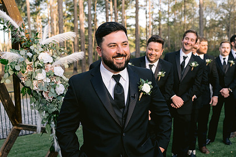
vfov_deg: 27.5
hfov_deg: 39.7
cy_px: 83
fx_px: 321
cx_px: 163
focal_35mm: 49
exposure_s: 1/500
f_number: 4
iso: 400
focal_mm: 35
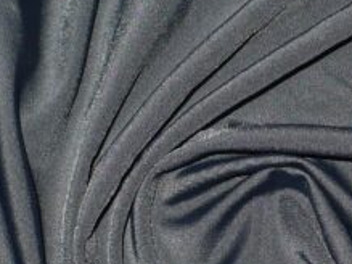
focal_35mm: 130
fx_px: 1321
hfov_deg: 15.2
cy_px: 311
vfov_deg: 11.2
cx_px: 220
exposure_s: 1/30
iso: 100
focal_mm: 6.1
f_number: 2.8
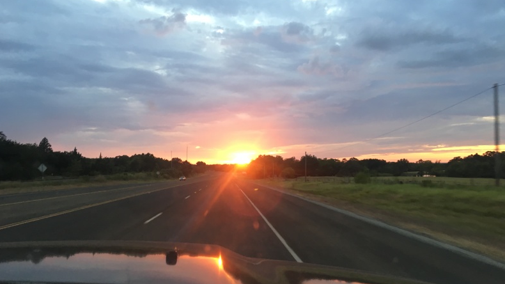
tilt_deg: -1.2
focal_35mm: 32
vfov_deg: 36.5
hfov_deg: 61.0
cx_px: 252
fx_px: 428
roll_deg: +1.0
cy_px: 175
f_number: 2.2
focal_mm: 4.15
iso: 64
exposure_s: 1/30
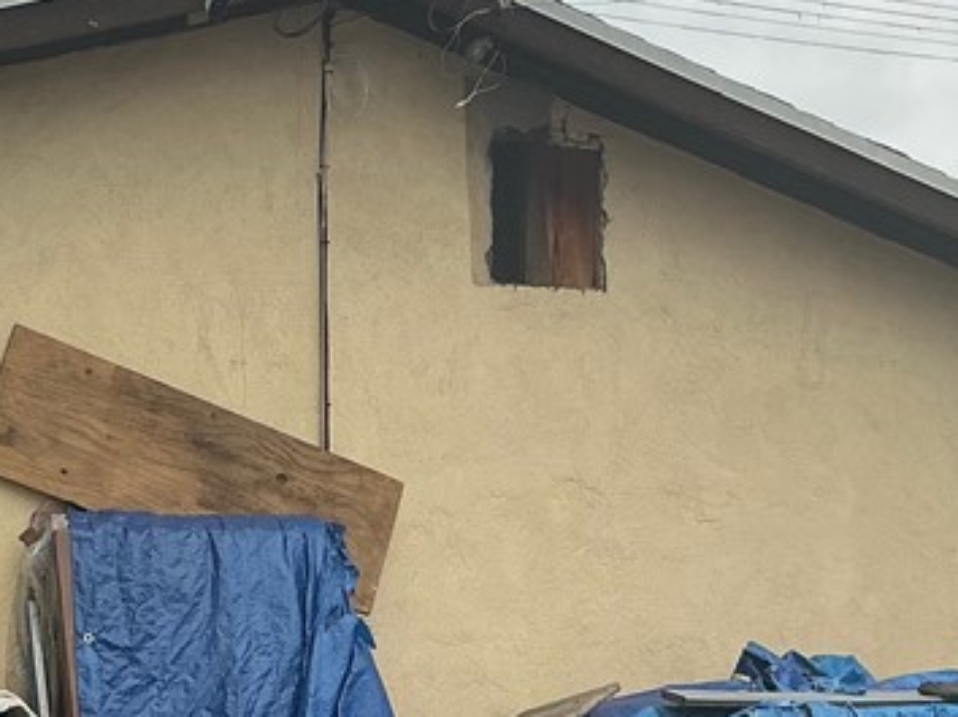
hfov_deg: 23.8
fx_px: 2240
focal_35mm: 81
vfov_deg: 18.2
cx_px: 206
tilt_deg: +4.0
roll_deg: +0.2
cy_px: 460
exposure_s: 1/2320
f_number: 1.8
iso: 25
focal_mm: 3
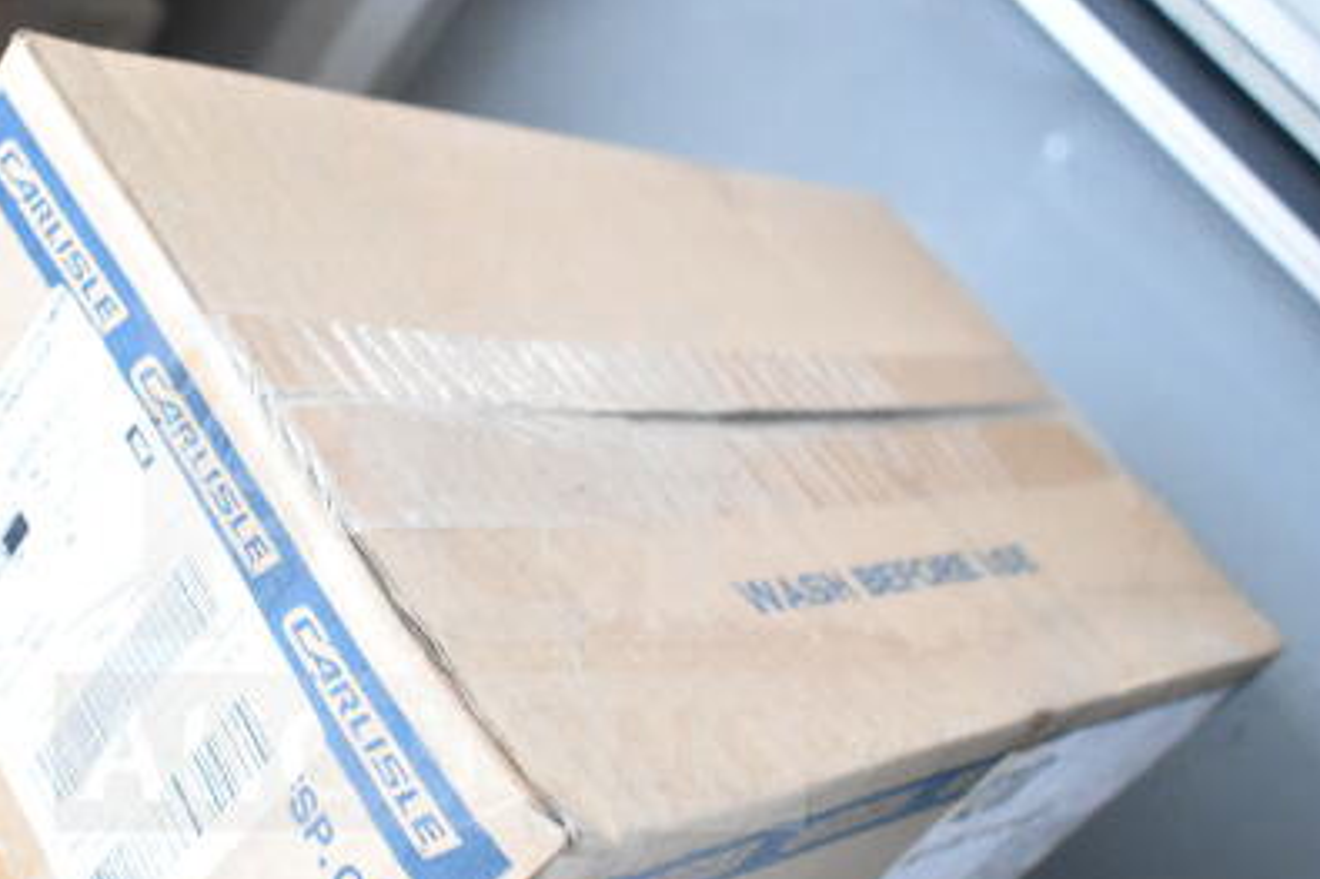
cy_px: 567
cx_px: 428
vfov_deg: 26.3
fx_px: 1869
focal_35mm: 51
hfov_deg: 38.4
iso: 4500
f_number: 3.8
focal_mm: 22
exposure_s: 1/40
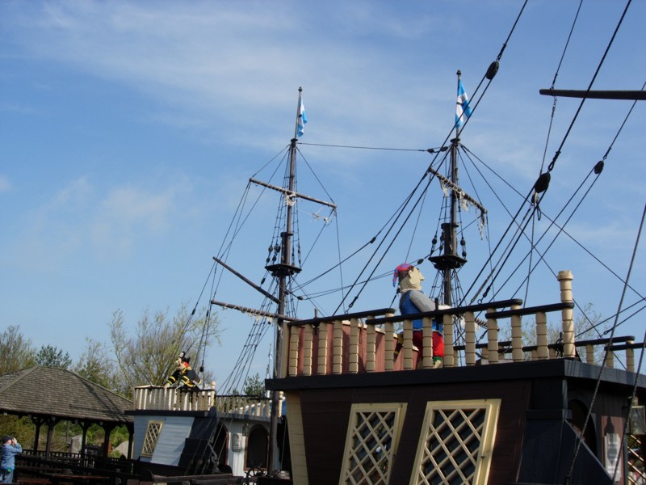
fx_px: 709
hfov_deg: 49.0
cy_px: 242
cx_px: 323
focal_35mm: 38
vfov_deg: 37.7
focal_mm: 7.8
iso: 64
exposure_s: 1/683
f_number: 4.8
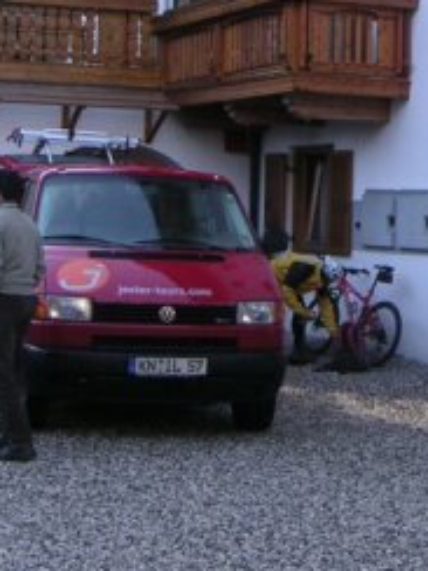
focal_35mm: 83
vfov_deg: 23.2
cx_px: 317
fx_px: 1368
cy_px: 119
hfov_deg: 17.7
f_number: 2.8
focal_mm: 6
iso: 50
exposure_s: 1/90
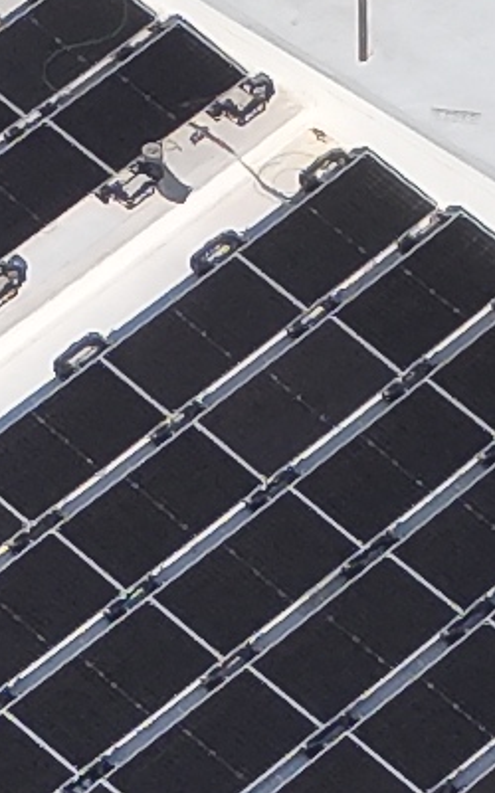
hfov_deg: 5.2
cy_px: 935
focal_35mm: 254
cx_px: 293
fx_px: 5492
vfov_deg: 8.2
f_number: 2.8
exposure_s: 1/1500
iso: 100
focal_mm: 4.4
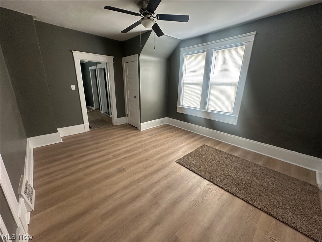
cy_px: 121
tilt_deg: -16.8
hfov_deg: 102.1
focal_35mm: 14
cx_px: 161
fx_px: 130
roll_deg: -0.8
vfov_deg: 85.7
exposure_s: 1/99
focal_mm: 2.22
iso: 250
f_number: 2.2
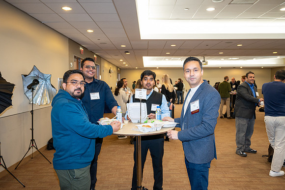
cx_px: 142
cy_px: 95
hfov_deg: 62.8
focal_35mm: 30
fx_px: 233
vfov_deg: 44.2
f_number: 4
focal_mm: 29.5
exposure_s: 1/100
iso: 1600
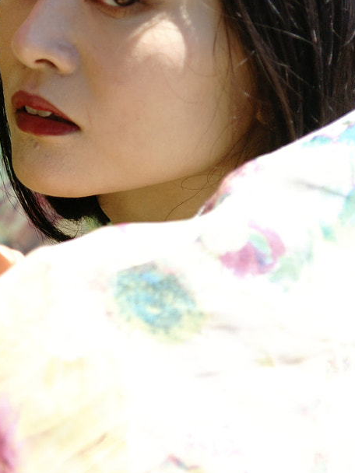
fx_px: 2420
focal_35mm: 177
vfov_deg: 11.2
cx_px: 51
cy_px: 212
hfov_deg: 8.4
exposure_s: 1/2000
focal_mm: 70
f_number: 2.8
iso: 200
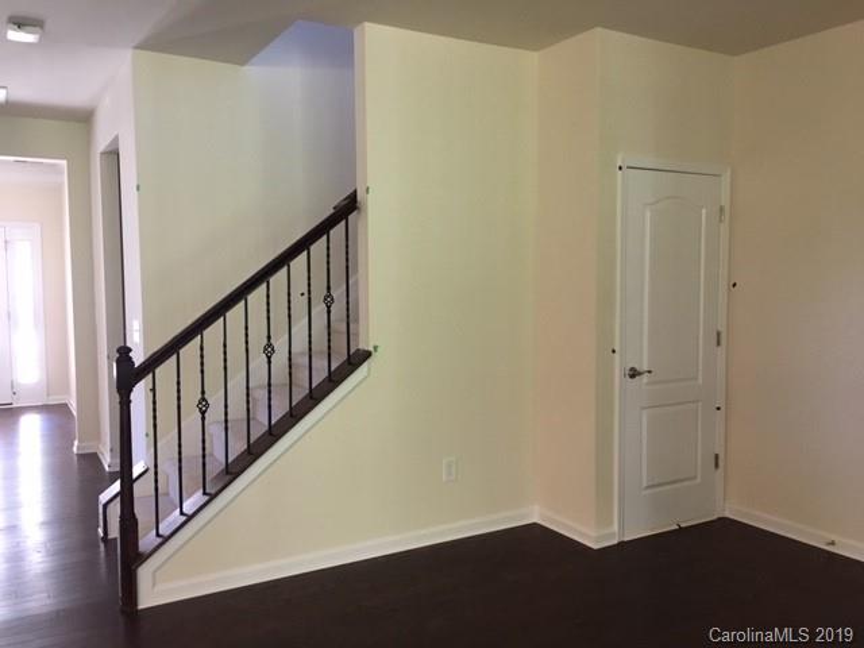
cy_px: 324
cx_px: 432
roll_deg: +0.7
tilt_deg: -3.3
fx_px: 724
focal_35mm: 29
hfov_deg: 61.7
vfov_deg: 48.2
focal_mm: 4.15
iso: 200
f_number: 2.2
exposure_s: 1/30
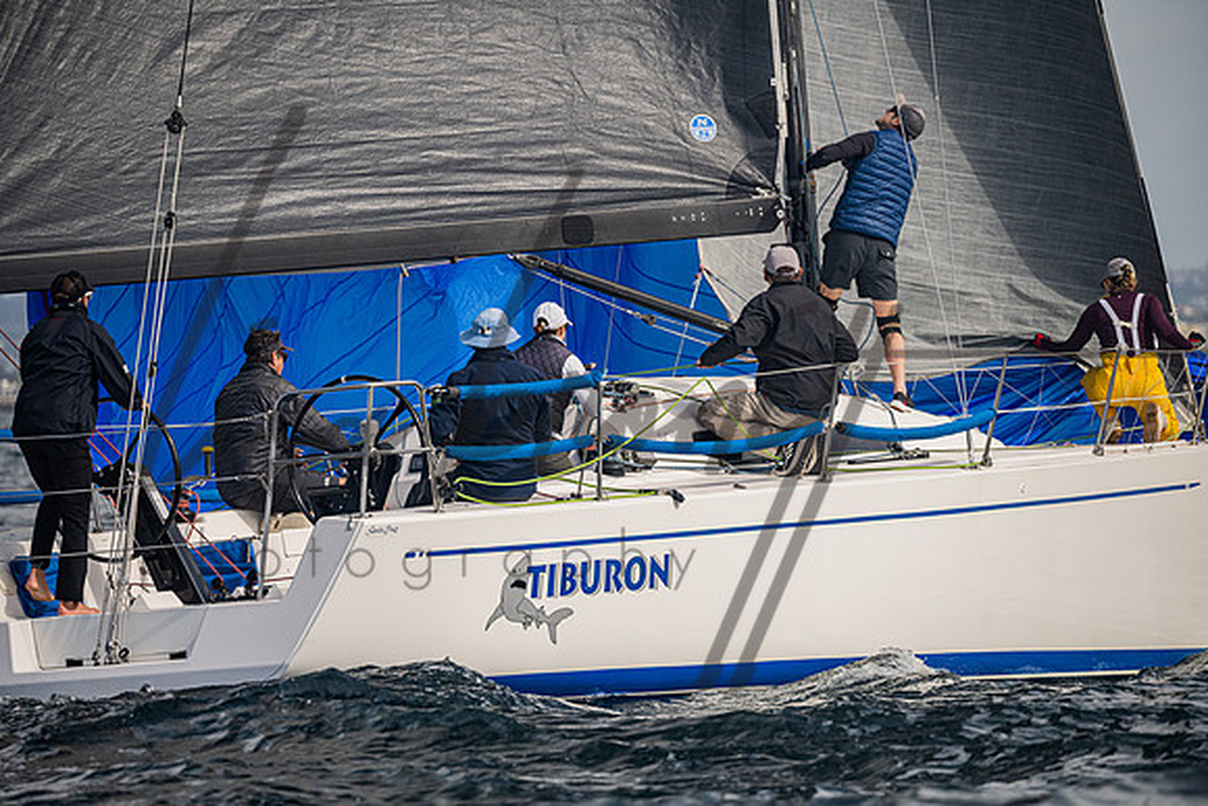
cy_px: 403
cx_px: 604
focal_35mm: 300
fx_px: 10069
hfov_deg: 6.9
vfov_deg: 4.6
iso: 320
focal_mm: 300
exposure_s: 1/3200
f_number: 6.3
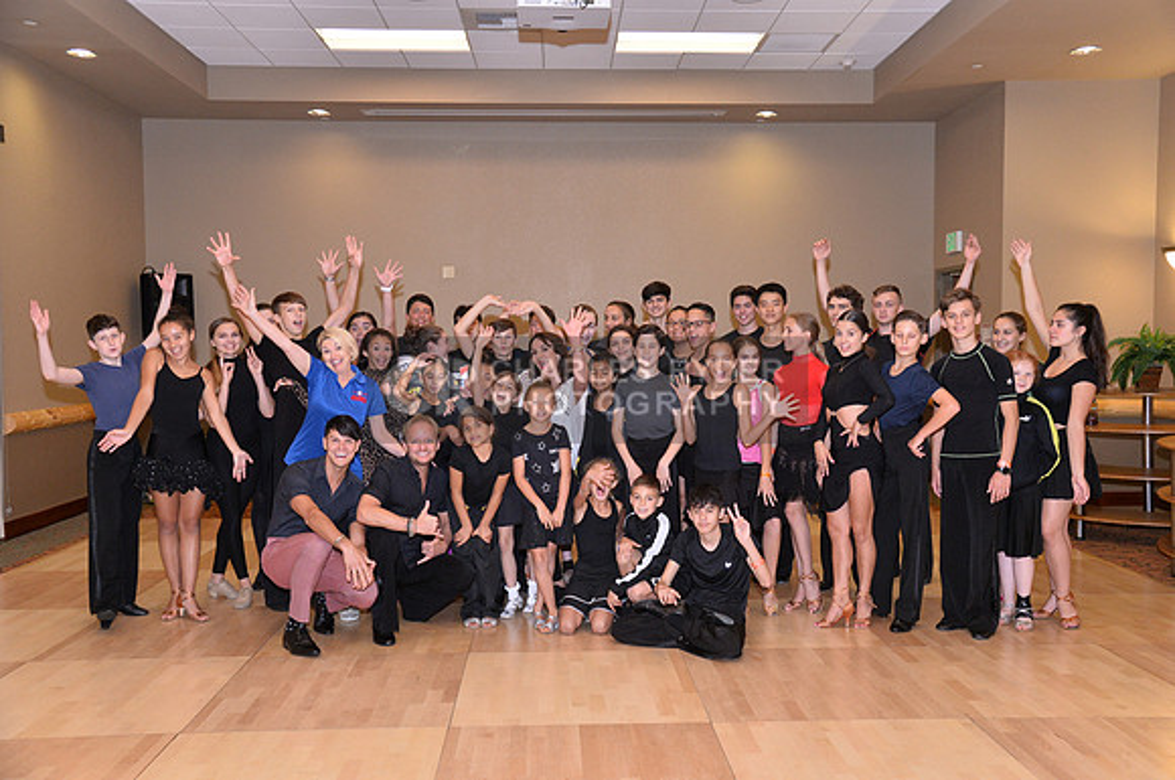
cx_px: 588
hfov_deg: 55.9
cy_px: 390
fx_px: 1108
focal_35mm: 34
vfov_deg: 38.8
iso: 2000
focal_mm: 34
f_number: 5.6
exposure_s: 1/250
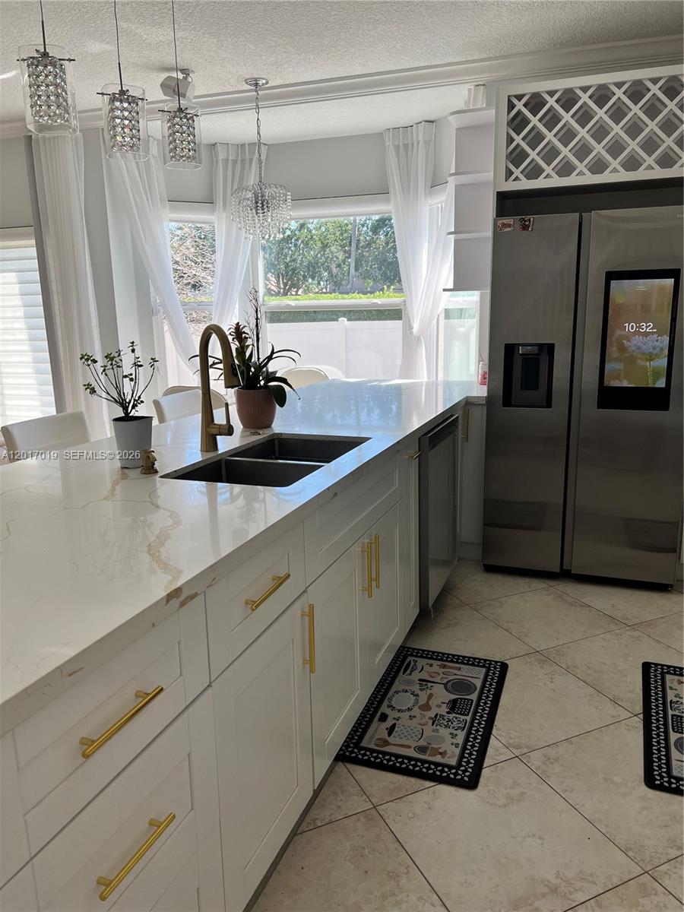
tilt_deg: -11.6
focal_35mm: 26
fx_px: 685
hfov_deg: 53.1
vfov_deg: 67.3
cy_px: 456
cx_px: 342
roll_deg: +1.8
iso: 50
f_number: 1.5
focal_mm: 5.7
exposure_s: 1/381
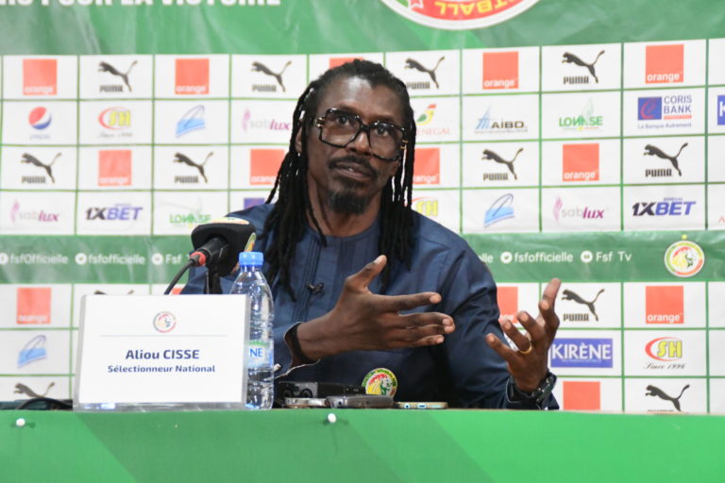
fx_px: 2416
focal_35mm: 120
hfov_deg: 17.1
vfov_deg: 11.4
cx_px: 362
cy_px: 242
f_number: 5.6
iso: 10000
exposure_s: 1/125
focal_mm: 80
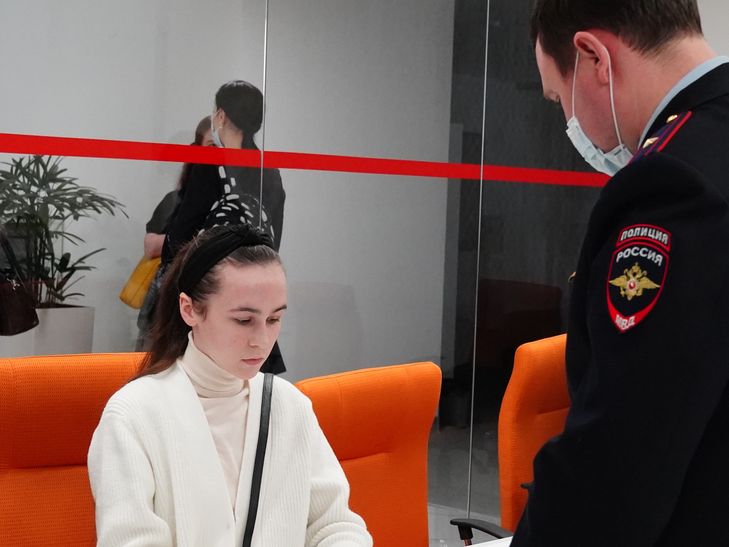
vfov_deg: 20.7
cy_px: 309
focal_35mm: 71
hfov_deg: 27.4
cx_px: 407
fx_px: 1495
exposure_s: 1/250
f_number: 5.6
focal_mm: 34
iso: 8000
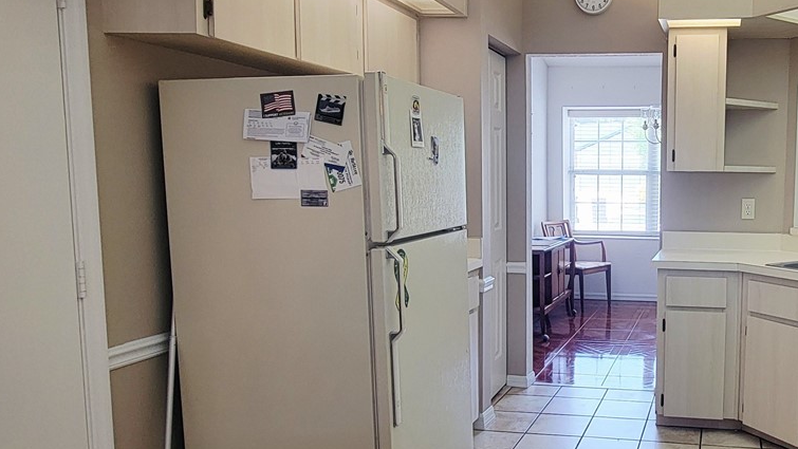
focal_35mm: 30
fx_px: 635
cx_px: 632
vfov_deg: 38.9
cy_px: 250
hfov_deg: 59.5
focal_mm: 2.2
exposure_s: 1/60.2
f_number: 2.2
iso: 100
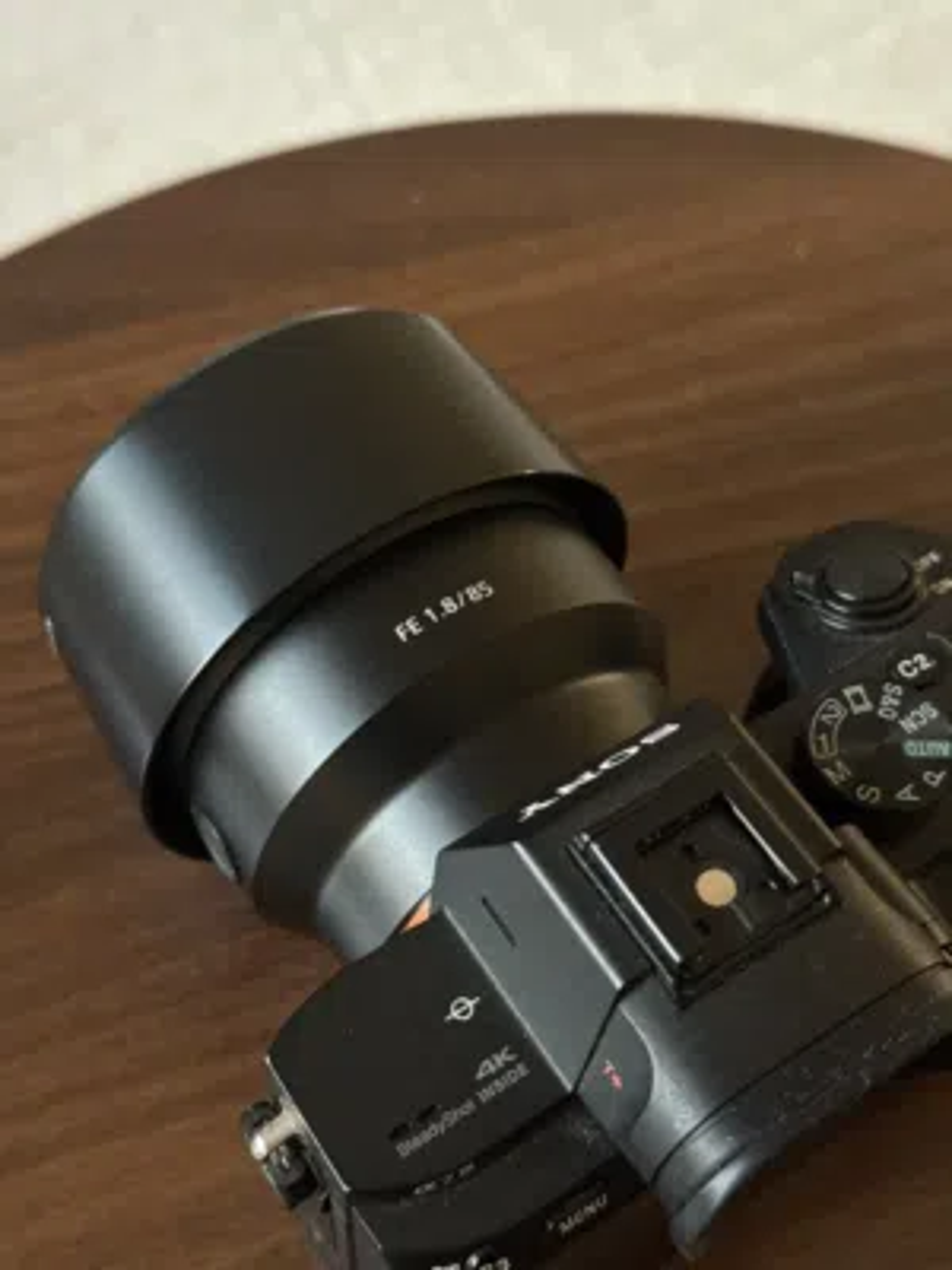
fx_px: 1760
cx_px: 476
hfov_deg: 30.3
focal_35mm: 48
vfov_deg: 39.7
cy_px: 635
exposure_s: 1/20
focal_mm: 6.76
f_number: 1.78
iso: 800
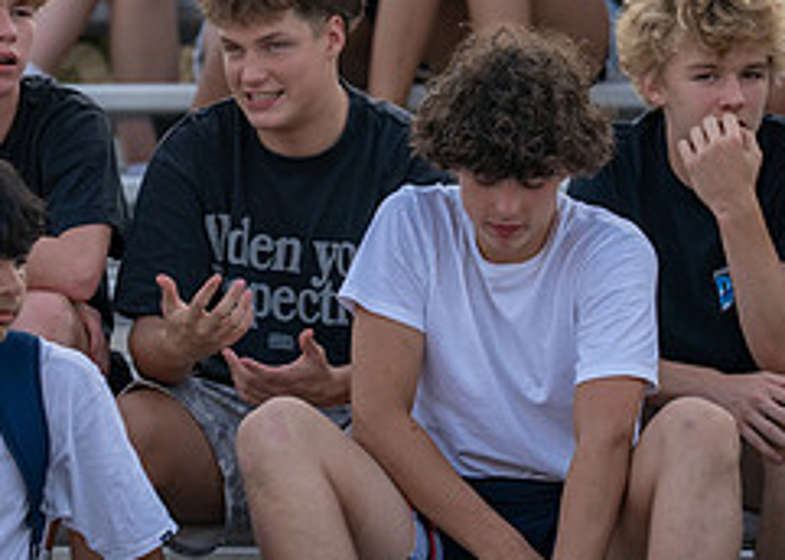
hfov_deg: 4.3
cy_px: 246
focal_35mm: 469
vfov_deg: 3.1
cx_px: 405
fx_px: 10453
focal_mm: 176
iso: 400
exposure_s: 1/1000
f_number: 2.8
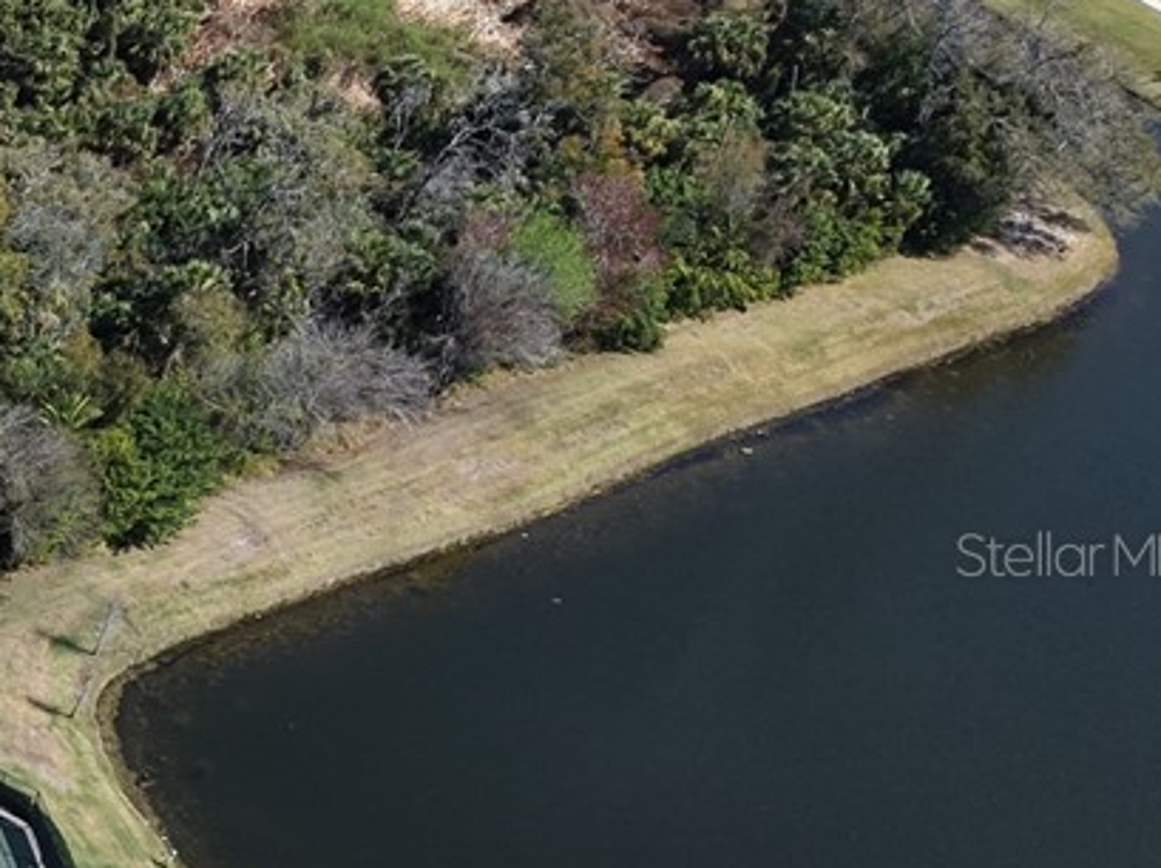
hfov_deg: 16.6
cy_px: 553
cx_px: -1047
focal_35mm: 94
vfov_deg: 15.7
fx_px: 3150
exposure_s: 1/3200
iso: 140
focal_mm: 8.67
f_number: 1.8
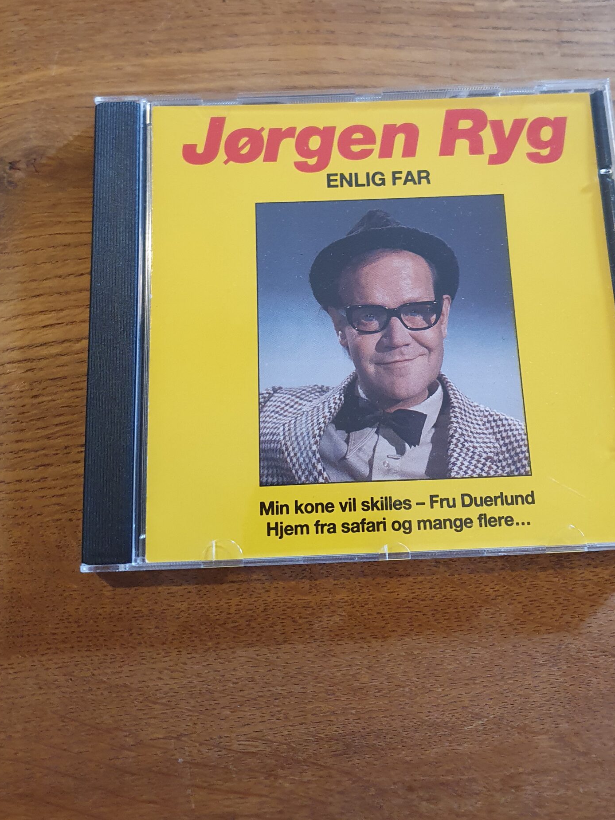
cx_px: 344
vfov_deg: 50.7
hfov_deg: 39.6
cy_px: 295
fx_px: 853
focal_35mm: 36
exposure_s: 1/50
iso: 320
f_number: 1.5
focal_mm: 4.32
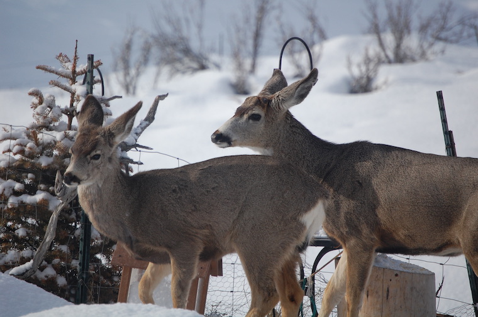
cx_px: 239
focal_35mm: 300
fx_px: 3979
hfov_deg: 6.9
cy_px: 158
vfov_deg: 4.6
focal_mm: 200
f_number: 5.6
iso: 360
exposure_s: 1/2000
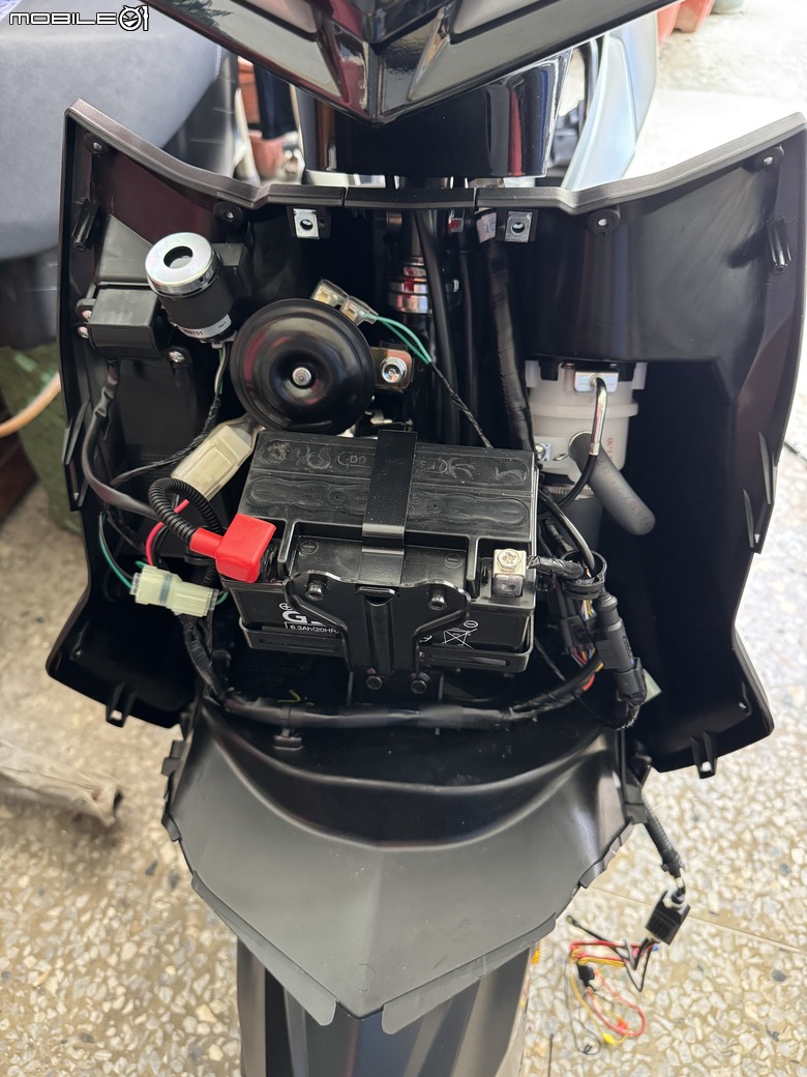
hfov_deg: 56.8
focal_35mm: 24
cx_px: 404
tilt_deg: -53.8
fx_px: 746
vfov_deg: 71.6
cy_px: 538
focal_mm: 6.76
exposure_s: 1/54
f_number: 1.78
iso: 800
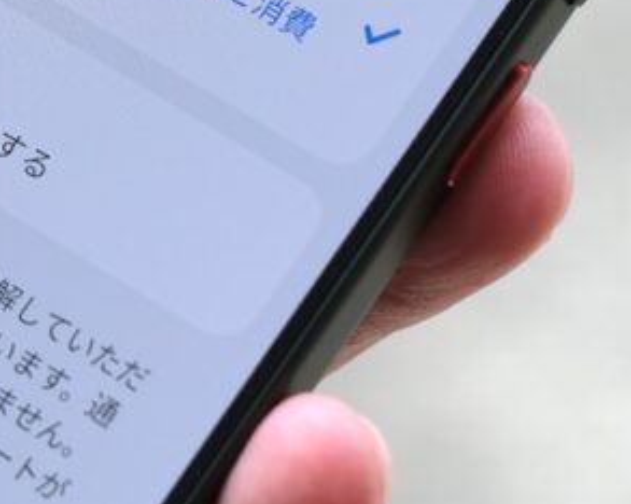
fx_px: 5953
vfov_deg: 4.8
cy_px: -205
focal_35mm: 319
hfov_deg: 6.1
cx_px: 65
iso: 160
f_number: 5
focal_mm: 55
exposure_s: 1/200
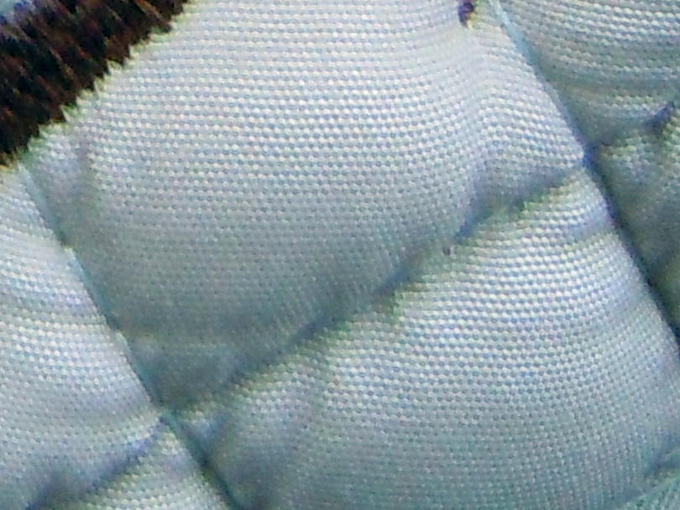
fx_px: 3144
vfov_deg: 8.3
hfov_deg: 10.5
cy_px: -835
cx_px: -1001
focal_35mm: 160
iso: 500
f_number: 3.5
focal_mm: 5.4
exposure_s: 1/125
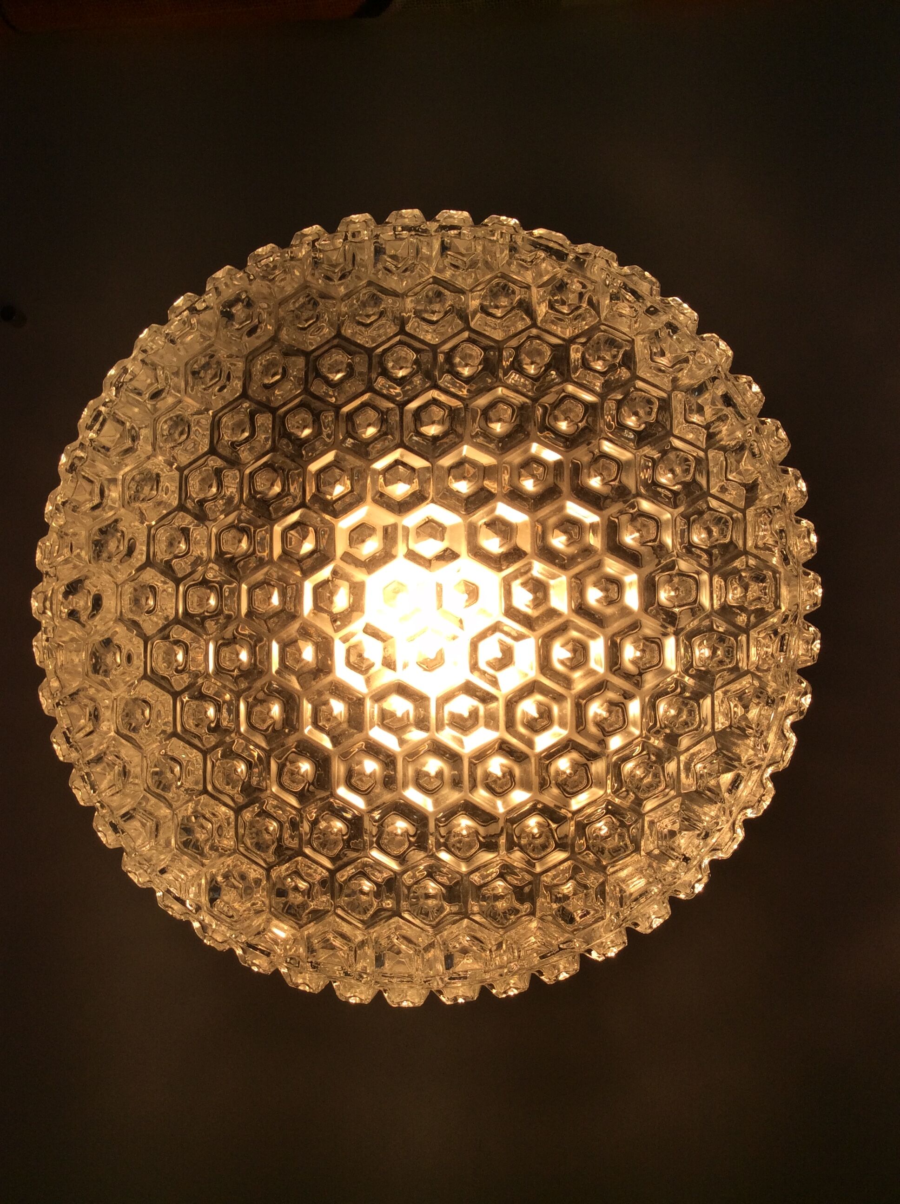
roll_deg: -0.1
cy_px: 602
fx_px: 1112
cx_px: 450
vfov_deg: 56.9
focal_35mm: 32
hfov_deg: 44.1
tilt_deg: -4.5
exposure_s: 1/430
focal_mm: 3.3
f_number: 2.4
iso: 32
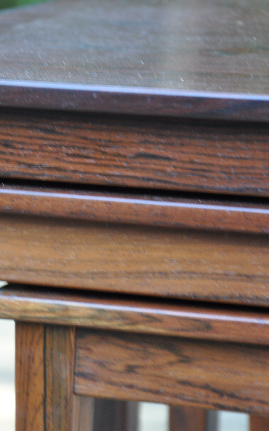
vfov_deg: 8.7
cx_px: 72
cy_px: 216
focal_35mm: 242
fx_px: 2836
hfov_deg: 5.4
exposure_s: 1/20
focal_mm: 105
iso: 500
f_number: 5.6
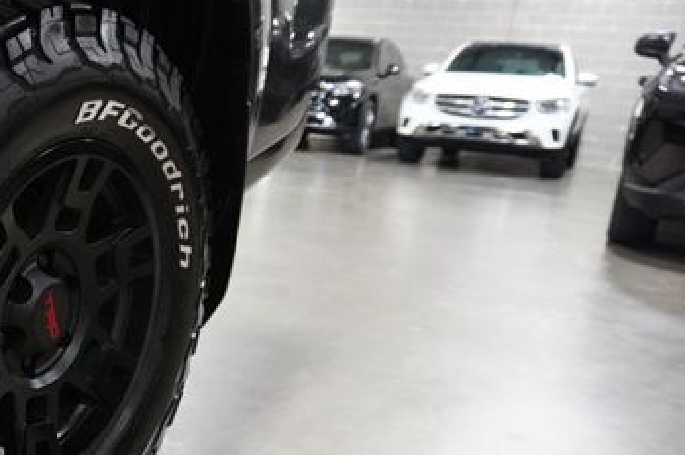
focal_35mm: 44
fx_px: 836
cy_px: 314
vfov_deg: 30.2
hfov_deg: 41.5
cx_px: 86
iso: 6400
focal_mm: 16
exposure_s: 1/160
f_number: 3.5
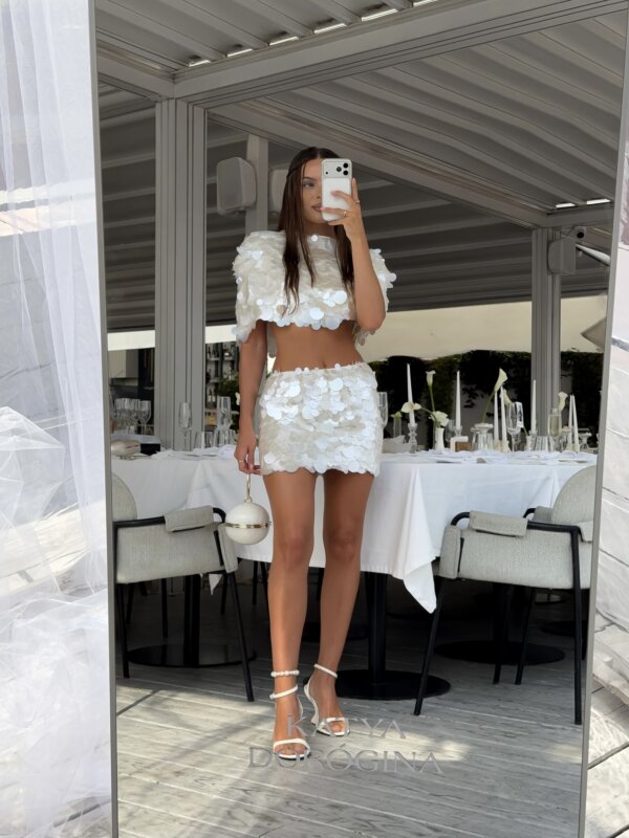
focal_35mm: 48
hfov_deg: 30.3
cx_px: 314
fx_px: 1163
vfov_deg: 39.7
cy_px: 419
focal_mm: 6.76
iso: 64
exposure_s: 1/2800
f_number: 1.8
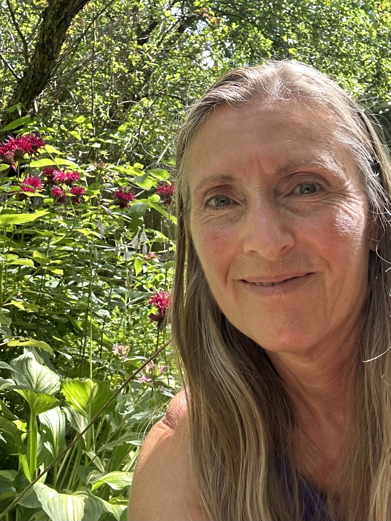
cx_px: 196
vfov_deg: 60.0
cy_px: 260
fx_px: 452
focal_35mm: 30
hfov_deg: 46.8
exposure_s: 1/121
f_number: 1.9
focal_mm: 2.69
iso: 40
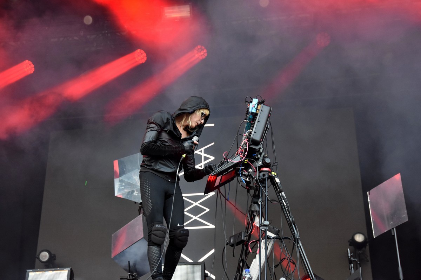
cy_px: 140
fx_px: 667
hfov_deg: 35.1
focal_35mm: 57
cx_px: 210
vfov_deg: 23.8
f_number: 2.8
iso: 1250
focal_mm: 38
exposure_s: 1/320
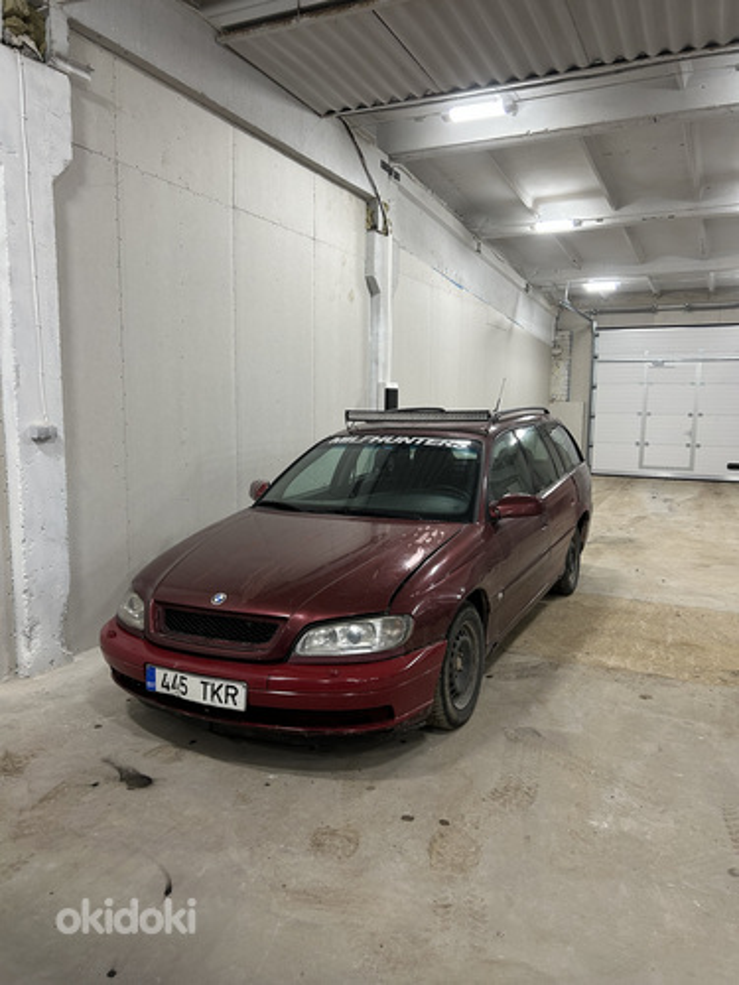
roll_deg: -2.5
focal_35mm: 26
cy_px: 492
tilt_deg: -3.6
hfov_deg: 53.1
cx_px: 370
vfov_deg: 67.3
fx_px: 740
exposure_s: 1/100
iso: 125
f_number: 1.5
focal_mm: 5.7
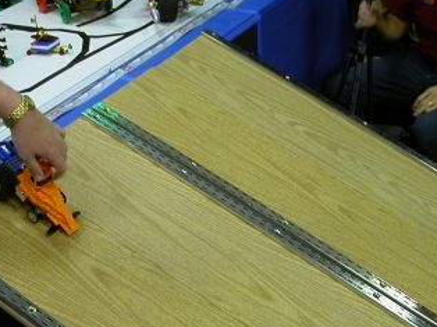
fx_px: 744
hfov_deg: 32.5
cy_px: 230
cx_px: 156
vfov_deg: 24.6
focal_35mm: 59
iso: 100
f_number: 2.7
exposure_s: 1/9.5
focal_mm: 5.6
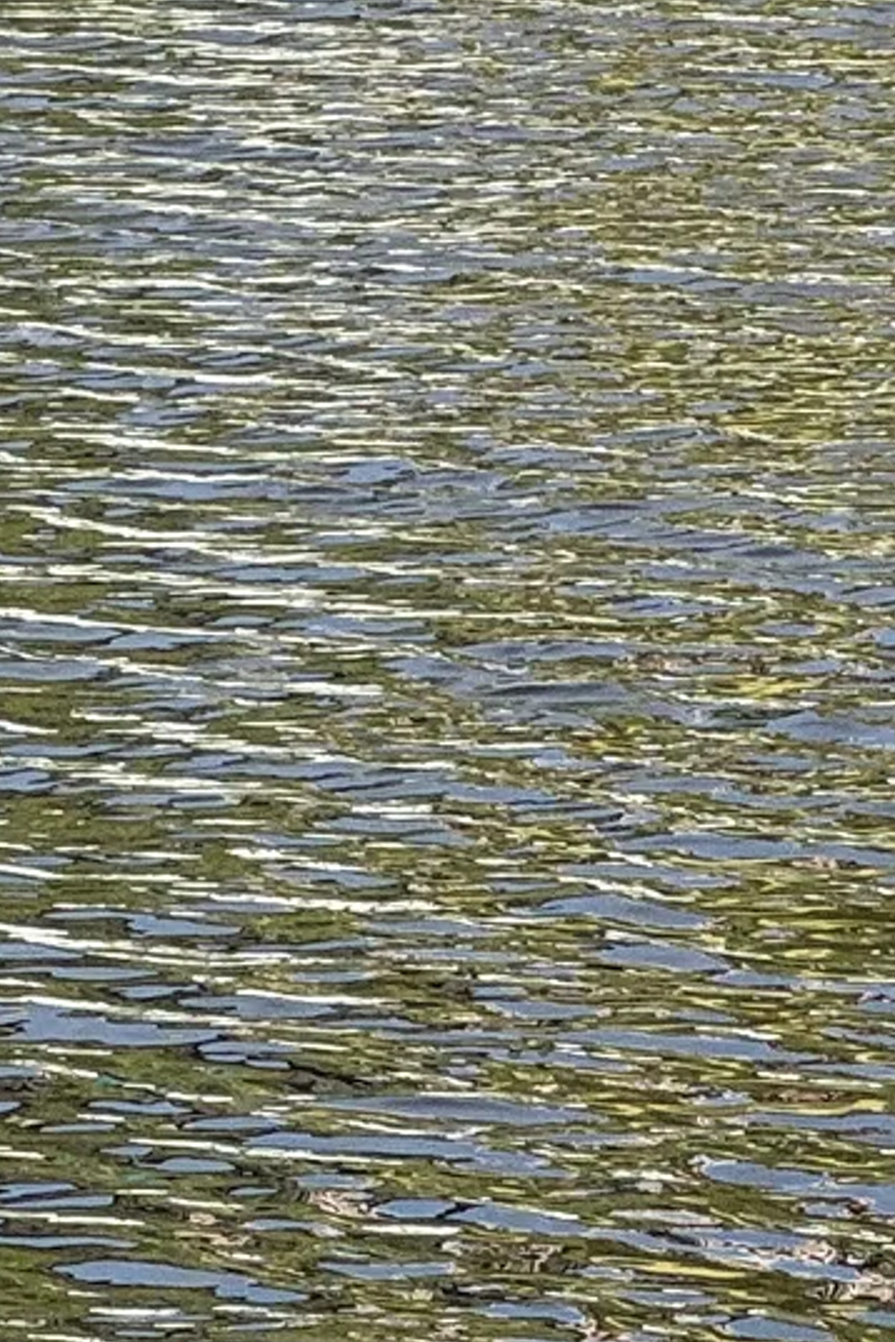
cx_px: 415
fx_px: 13349
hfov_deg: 3.8
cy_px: -887
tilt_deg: -0.2
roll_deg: +0.1
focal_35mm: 358
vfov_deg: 5.7
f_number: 2.8
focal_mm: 9
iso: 25
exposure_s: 1/433
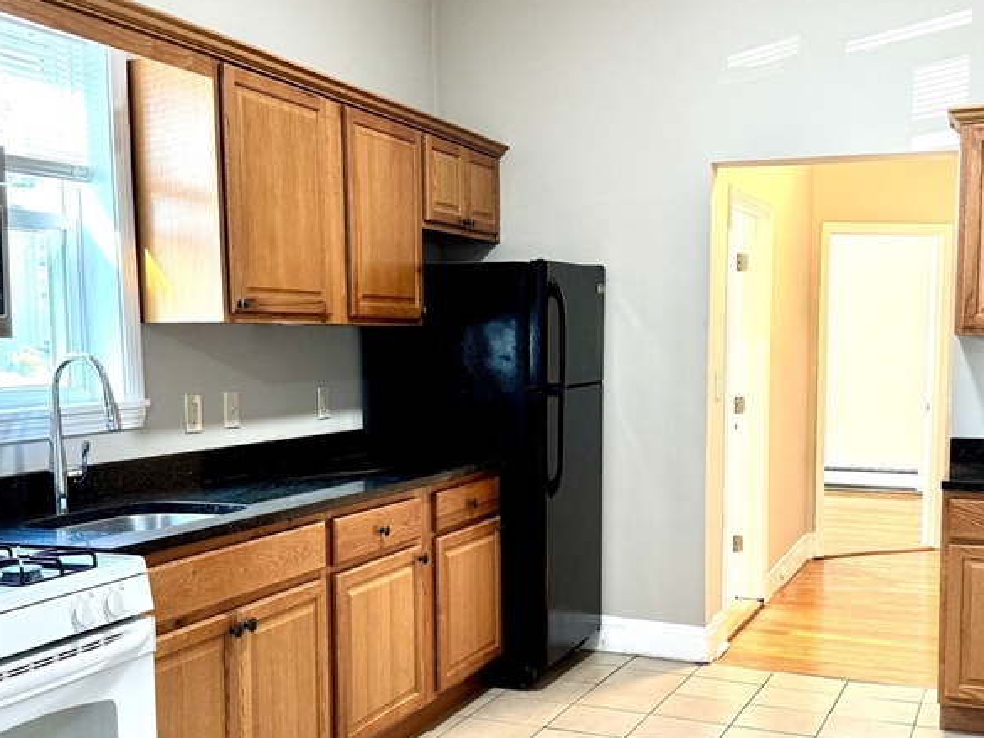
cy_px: 461
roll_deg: +0.3
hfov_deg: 44.8
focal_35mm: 42
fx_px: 1194
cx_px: 528
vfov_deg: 34.2
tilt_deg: -5.8
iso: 250
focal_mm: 6.76
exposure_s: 1/60
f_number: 1.78
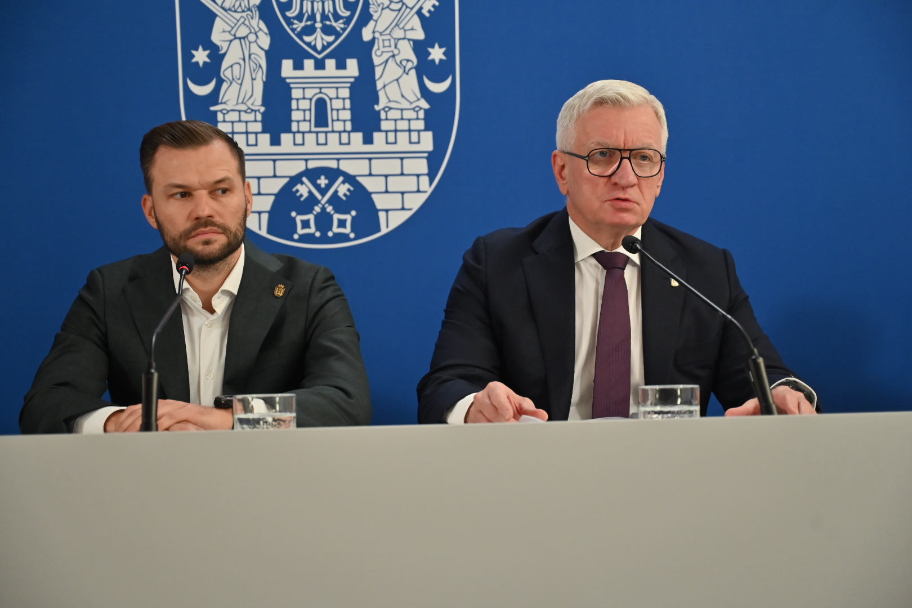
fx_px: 1596
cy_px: 304
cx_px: 456
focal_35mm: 63
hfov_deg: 31.9
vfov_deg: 21.6
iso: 1800
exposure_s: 1/250
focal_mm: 63
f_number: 4
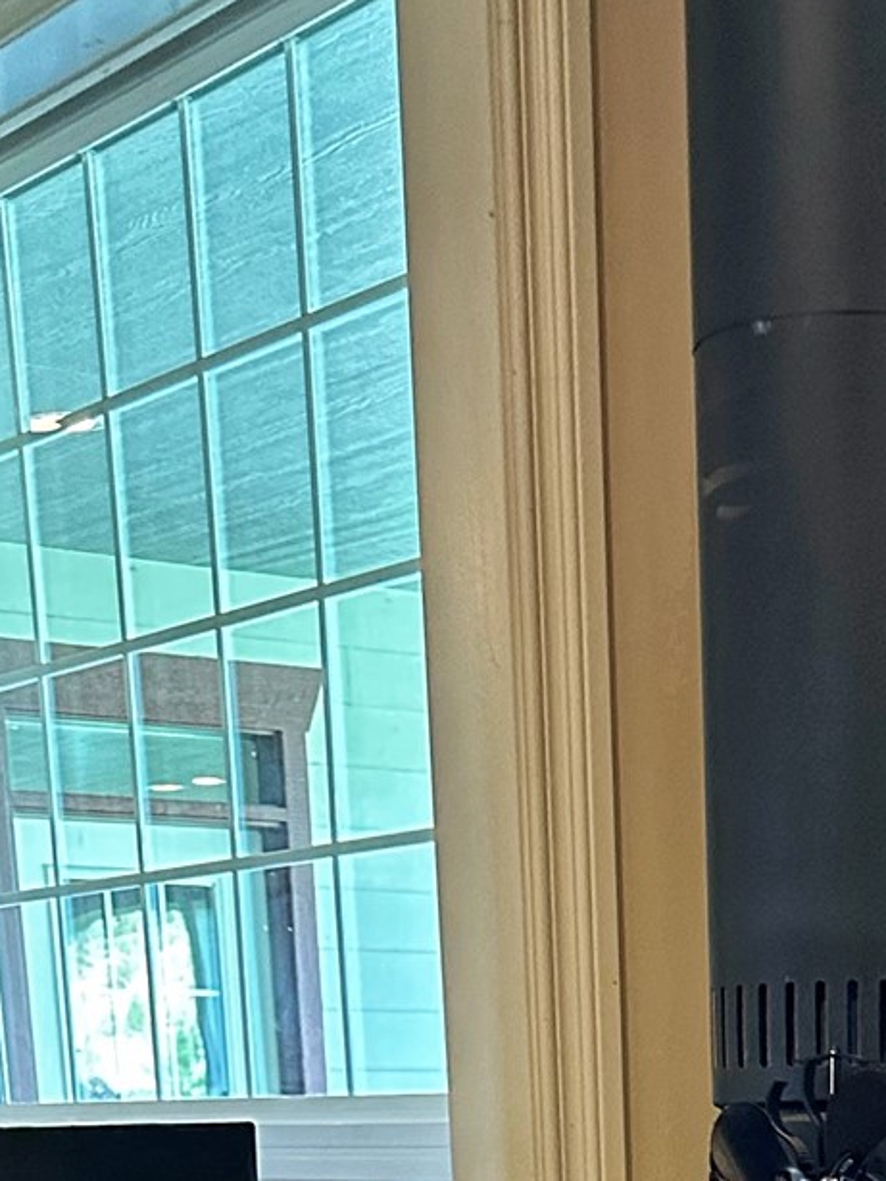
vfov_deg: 19.9
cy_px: 1937
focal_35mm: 80
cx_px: 778
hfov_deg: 18.2
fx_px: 2728
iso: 500
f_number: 1.78
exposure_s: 1/60
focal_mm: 6.86
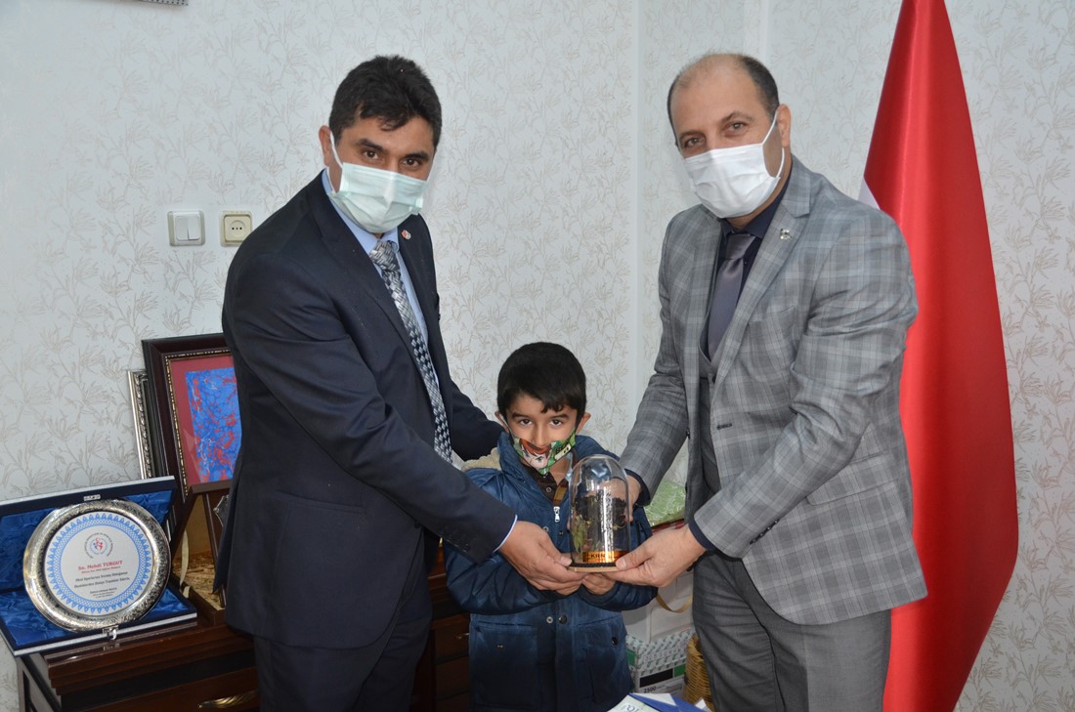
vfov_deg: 36.7
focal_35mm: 36
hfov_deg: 53.2
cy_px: 356
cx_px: 538
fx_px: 1073
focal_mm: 24
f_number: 3.8
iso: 800
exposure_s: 1/60
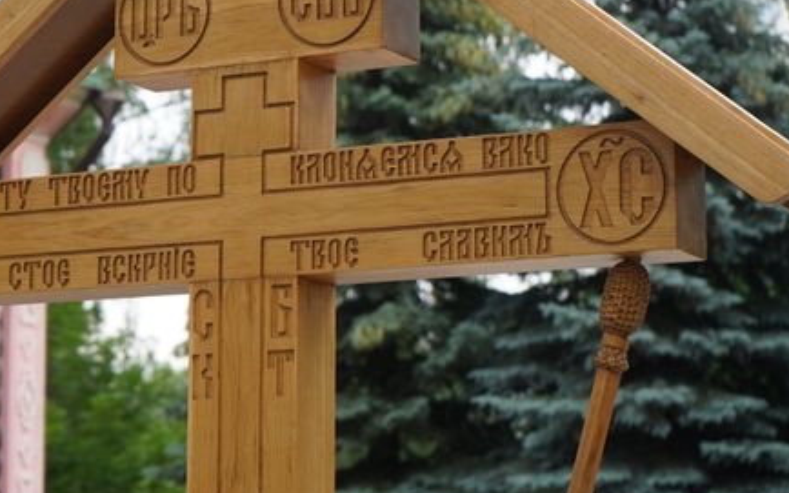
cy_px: 96
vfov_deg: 11.3
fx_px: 2472
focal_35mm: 115
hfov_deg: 18.1
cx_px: 295
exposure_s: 1/160
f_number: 5.6
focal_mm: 70
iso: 500
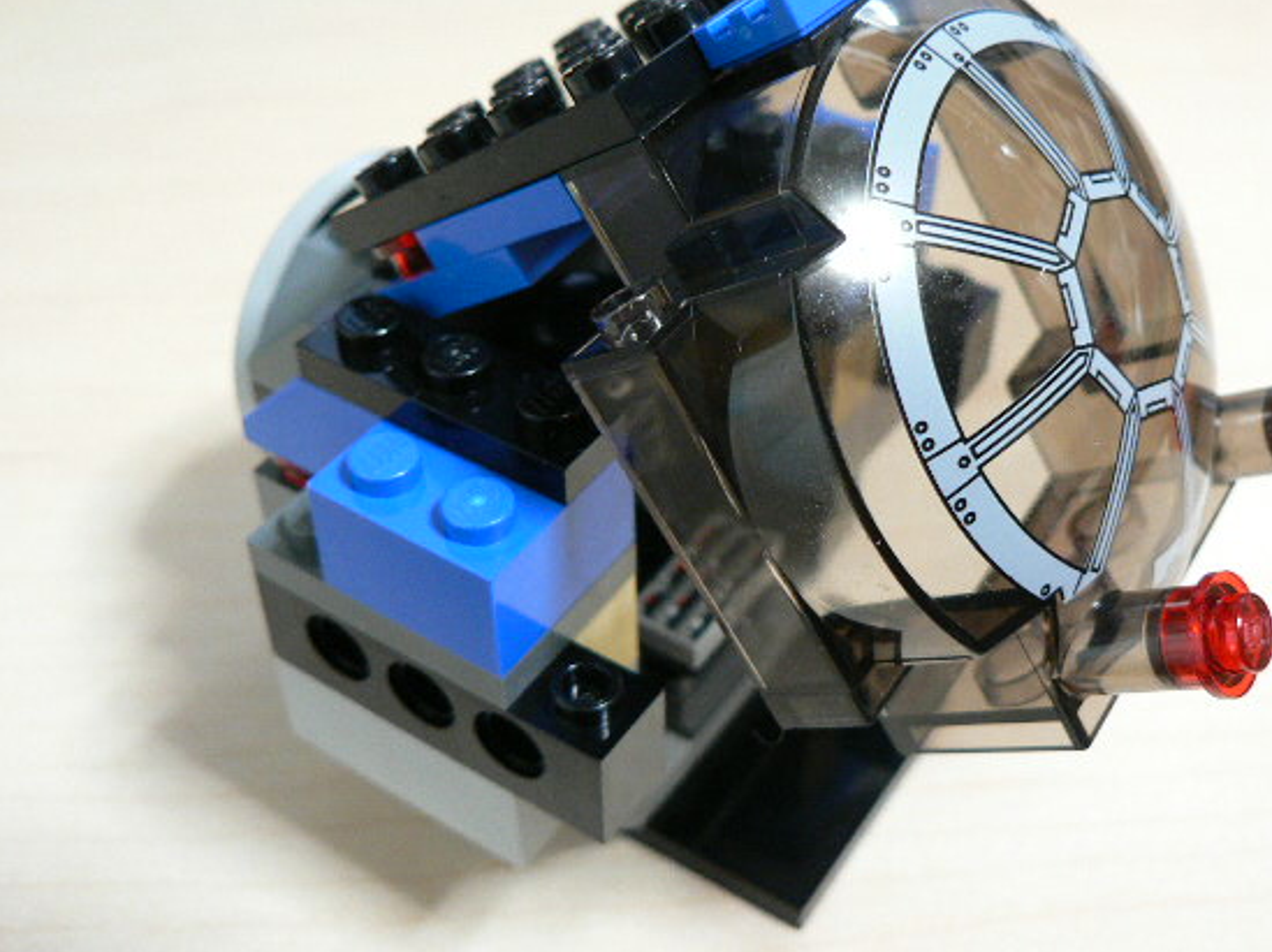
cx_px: 723
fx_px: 1542
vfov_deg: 34.3
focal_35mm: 42
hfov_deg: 44.7
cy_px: 415
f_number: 2.8
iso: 200
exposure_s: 1/10
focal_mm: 6
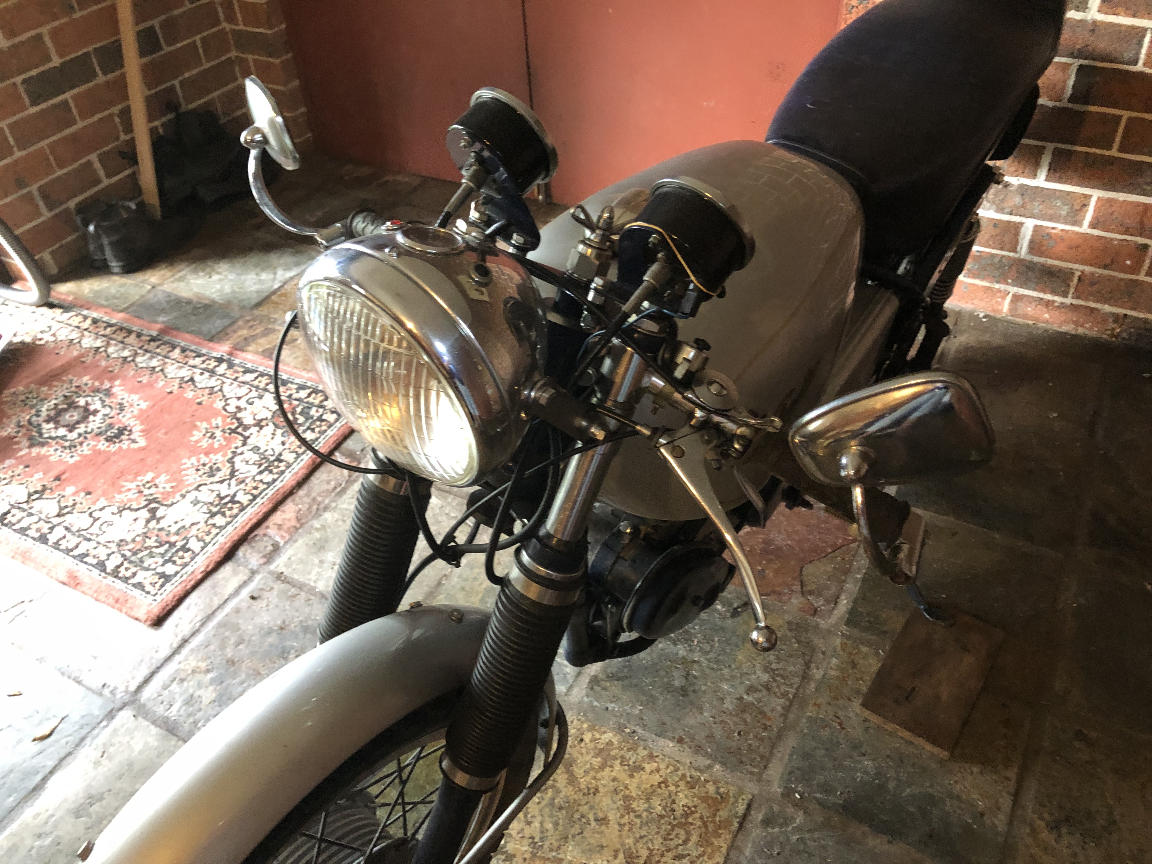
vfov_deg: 49.7
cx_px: 576
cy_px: 432
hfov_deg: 63.4
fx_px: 932
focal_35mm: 28
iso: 100
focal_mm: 3.99
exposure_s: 1/6
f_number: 1.8
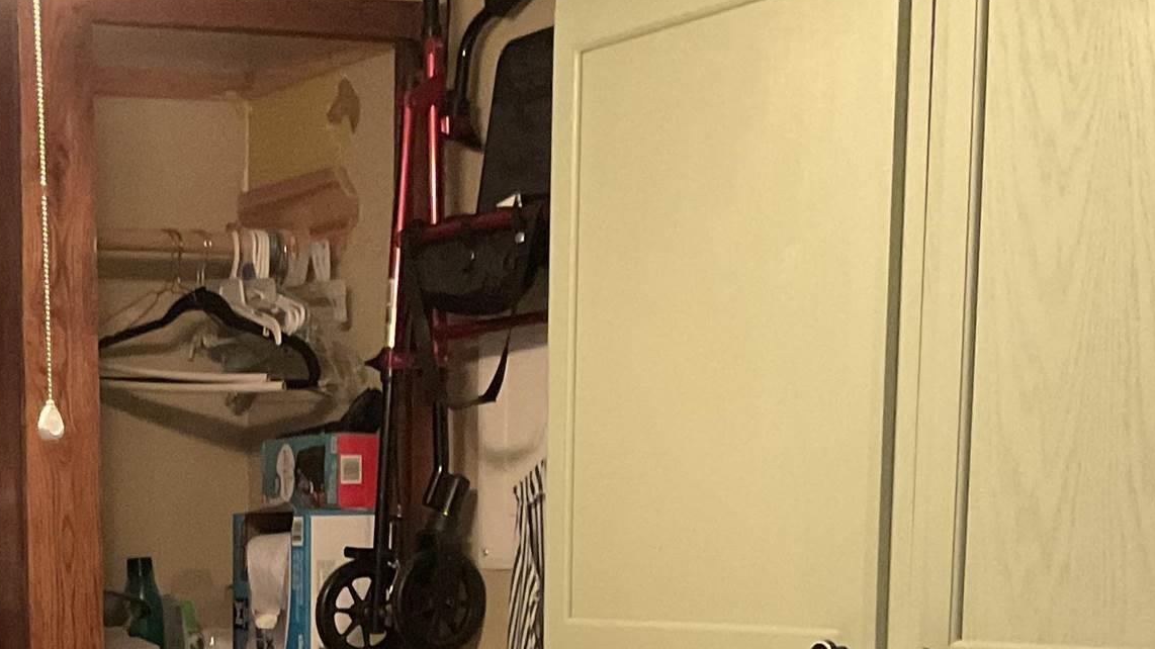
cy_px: 940
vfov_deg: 13.5
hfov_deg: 24.0
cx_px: 33
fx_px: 2603
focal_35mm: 85
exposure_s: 1/30
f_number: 1.8
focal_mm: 3
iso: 500
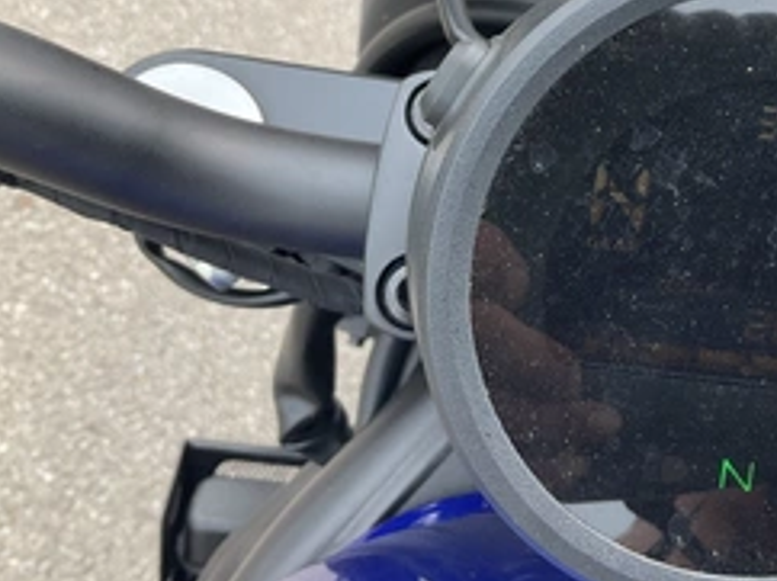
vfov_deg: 29.8
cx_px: 584
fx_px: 1076
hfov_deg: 38.6
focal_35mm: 48
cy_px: 164
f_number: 1.8
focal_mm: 3
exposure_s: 1/348
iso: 25
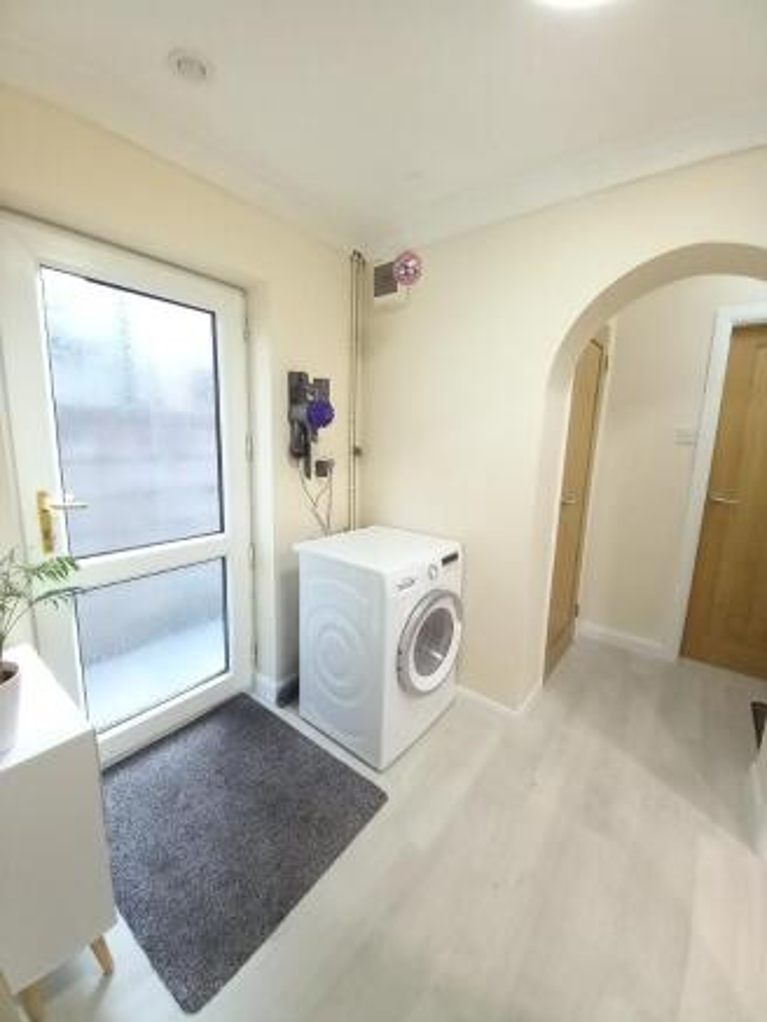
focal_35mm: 13
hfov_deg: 89.9
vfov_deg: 106.2
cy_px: 511
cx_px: 384
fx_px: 384
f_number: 2.2
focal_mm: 1.13
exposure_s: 1/33.3
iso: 160
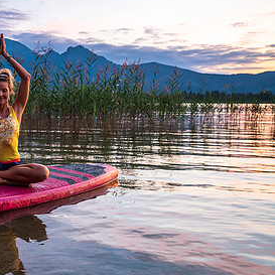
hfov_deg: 32.4
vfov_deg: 36.1
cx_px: -16
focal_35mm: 47
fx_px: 422
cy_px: 131
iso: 640
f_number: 4
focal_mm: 26
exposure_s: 1/50
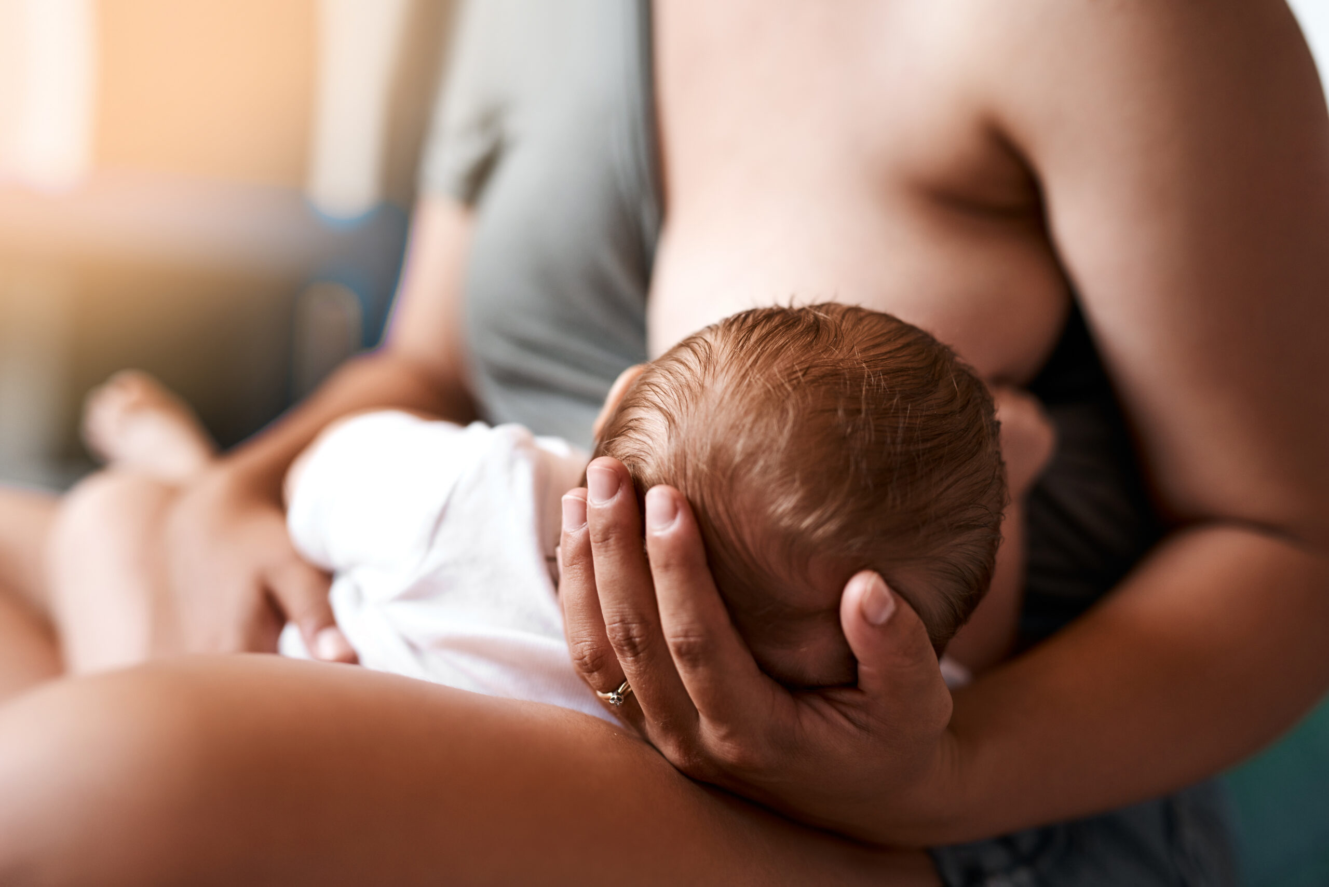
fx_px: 1846
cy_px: 444
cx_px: 664
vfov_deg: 27.0
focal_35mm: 50
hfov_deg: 39.6
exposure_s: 1/160
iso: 160
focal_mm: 50
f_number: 2
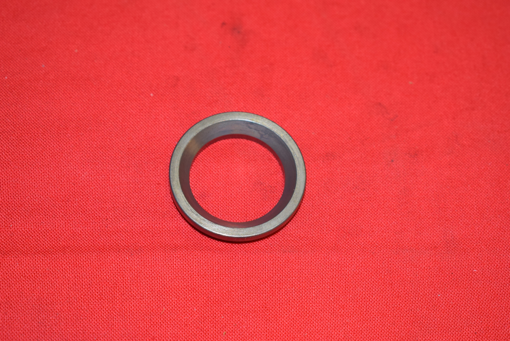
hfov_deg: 24.6
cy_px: 170
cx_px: 255
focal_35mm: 82
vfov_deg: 16.6
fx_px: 1169
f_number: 5.6
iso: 800
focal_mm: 55
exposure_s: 1/125
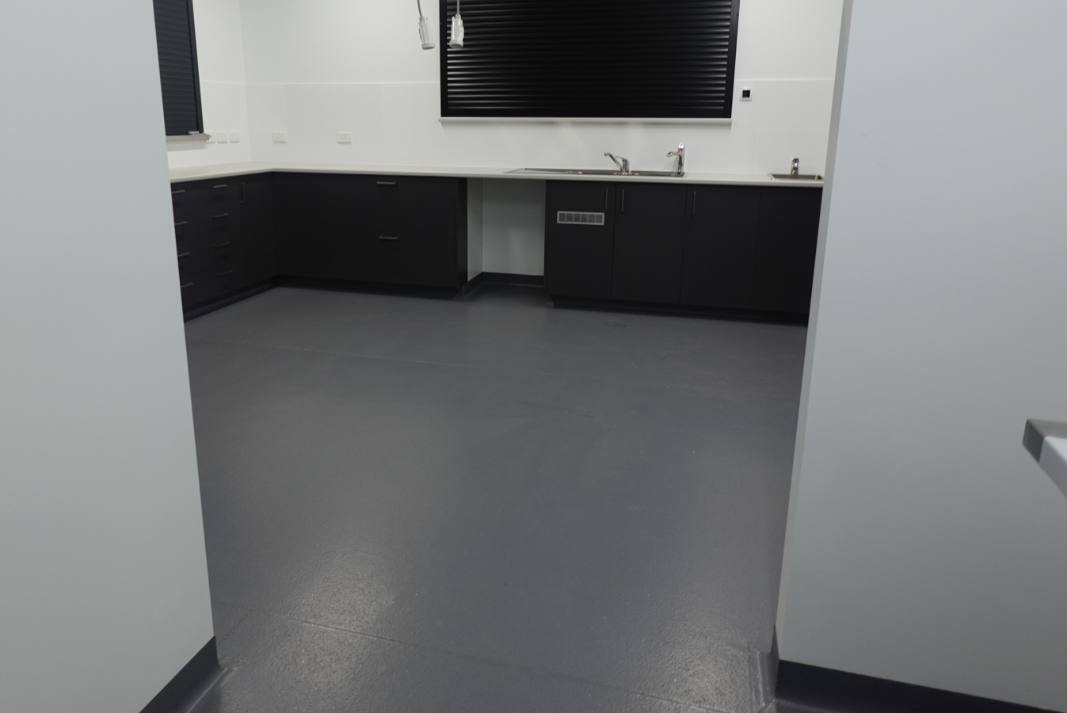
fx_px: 712
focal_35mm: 24
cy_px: 292
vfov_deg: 52.9
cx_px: 499
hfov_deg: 73.6
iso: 125
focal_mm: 7.6
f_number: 2
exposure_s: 1/80
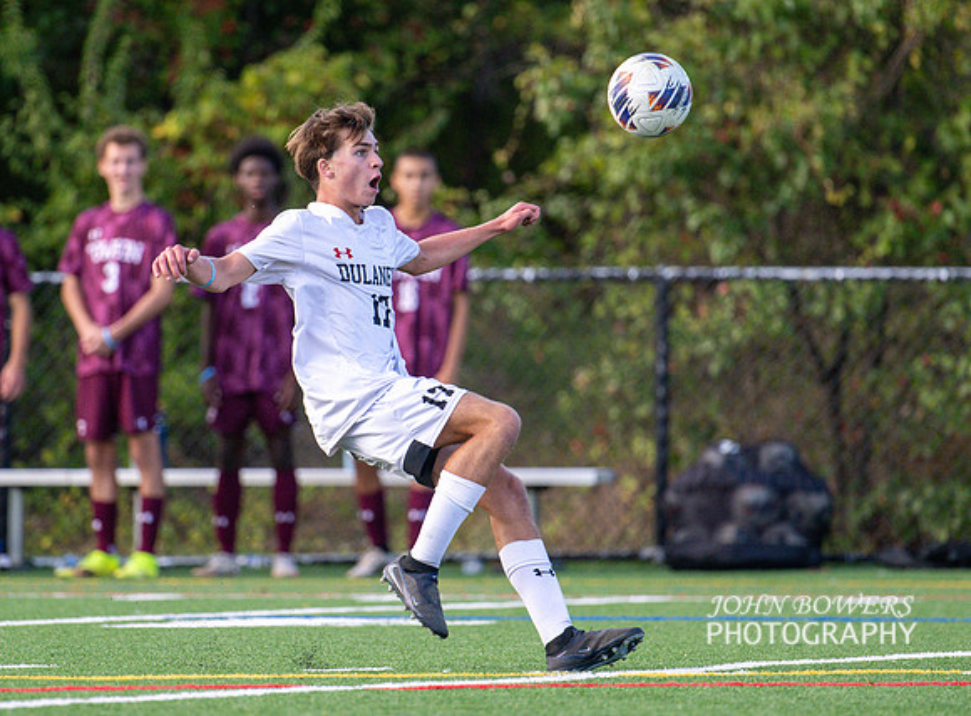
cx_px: 374
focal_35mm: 597
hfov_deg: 3.3
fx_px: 16643
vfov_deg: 2.5
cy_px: 342
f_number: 4.5
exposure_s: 1/2500
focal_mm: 400
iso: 1800
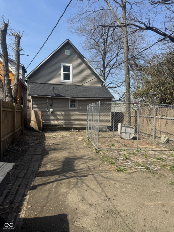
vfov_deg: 71.6
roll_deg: -0.4
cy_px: 116
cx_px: 87
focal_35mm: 24
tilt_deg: -1.3
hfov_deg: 56.8
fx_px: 161
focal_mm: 6.76
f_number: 1.78
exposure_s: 1/3413
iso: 80
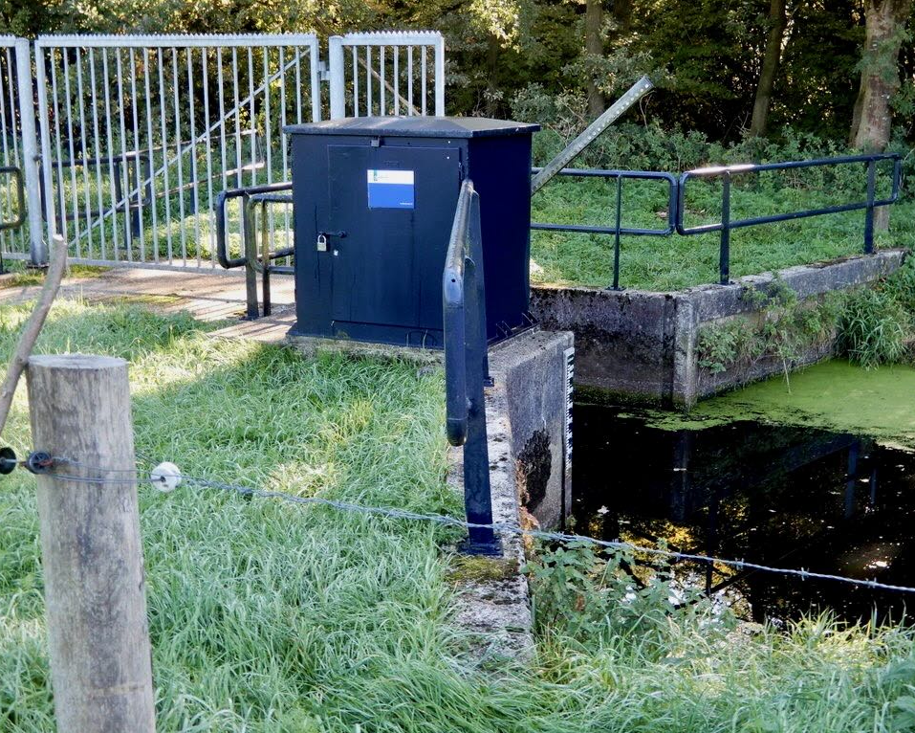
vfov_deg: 32.1
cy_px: 366
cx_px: 481
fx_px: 1273
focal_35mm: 47
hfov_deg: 39.5
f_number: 4
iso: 80
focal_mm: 8
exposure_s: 1/40
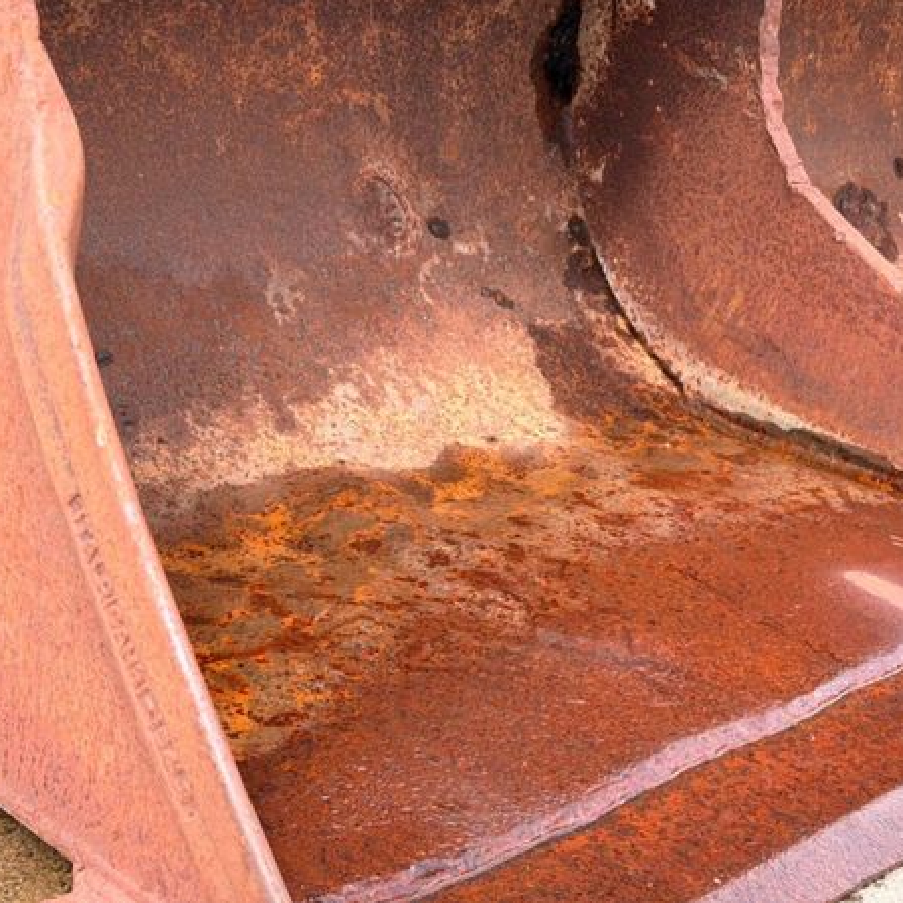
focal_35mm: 57
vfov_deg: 30.0
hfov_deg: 30.0
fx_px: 1682
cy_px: 450
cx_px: 515
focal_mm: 6.76
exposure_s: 1/490
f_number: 1.78
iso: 80
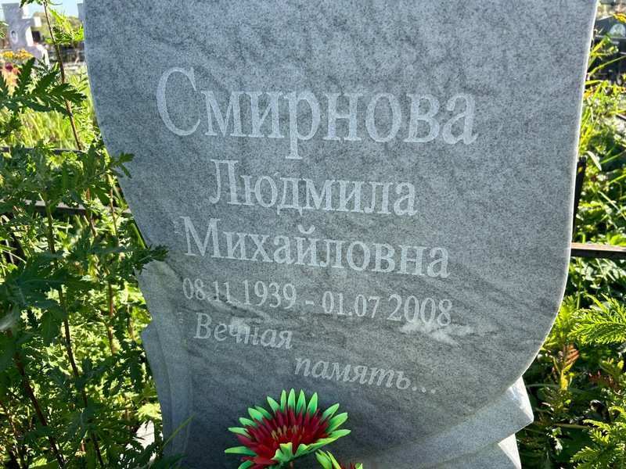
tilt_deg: -20.6
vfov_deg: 53.1
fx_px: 470
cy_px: 234
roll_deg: -1.9
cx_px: 313
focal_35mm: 26
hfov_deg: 67.3
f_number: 1.5
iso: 50
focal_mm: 5.7
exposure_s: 1/1135
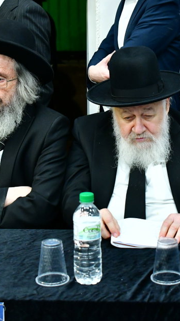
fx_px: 713
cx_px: 138
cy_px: 114
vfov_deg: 25.2
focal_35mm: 84
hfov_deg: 14.3
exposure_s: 1/160
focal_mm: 36
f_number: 5.6
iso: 2500
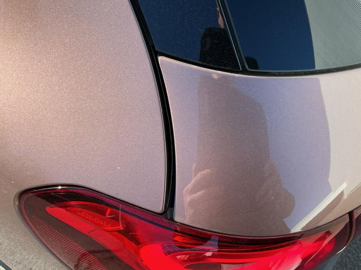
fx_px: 302
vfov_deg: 48.2
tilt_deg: -54.3
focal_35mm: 29
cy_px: 135
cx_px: 180
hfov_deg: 61.7
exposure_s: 1/529
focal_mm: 3
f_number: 1.8
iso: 25
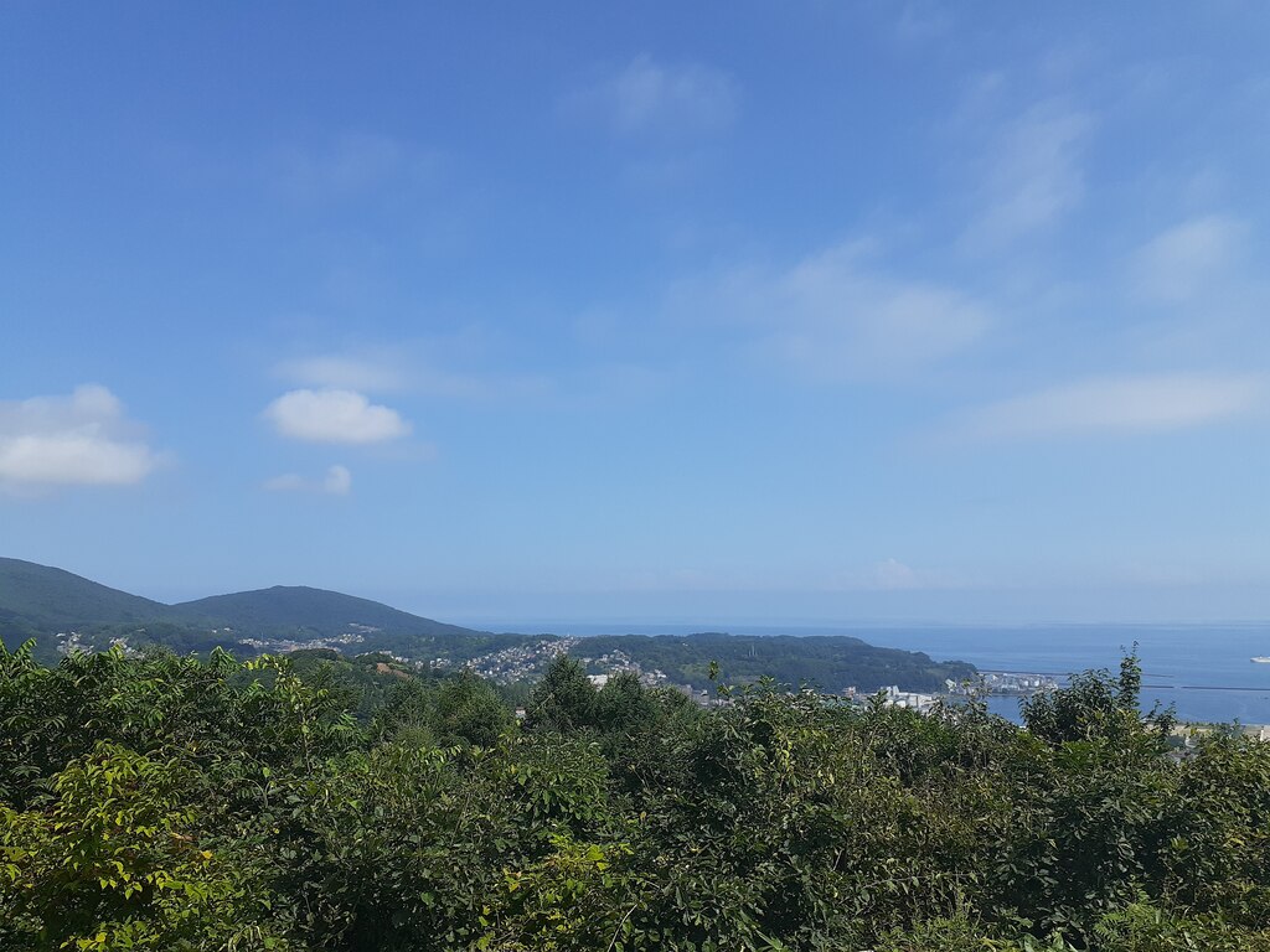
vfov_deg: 51.4
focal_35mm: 27
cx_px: 635
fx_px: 991
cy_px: 476
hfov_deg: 65.3
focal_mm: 3.6
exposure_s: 1/1890
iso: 100
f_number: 1.9
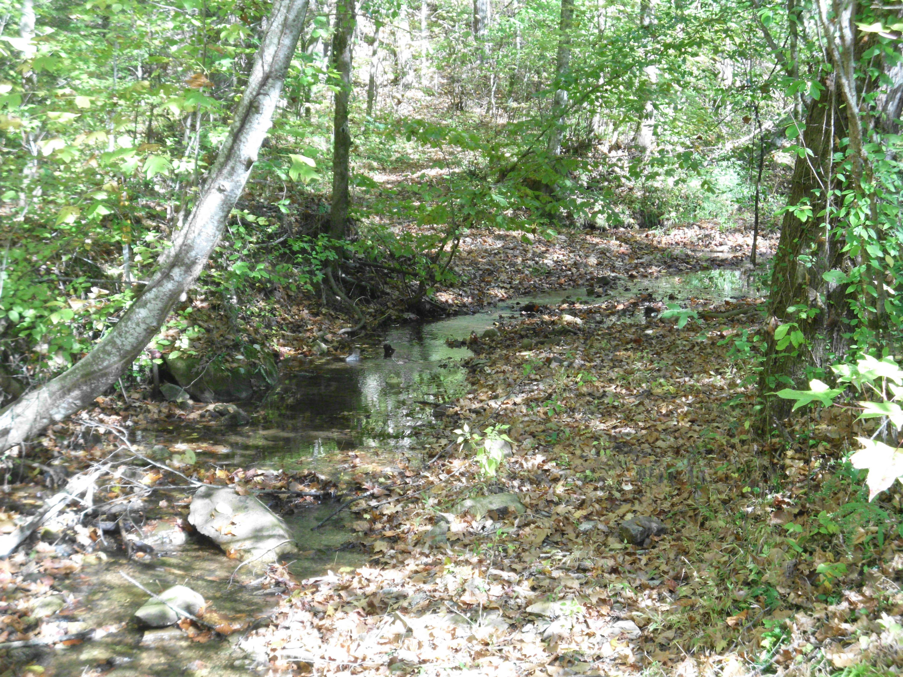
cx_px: 452
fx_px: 1643
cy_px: 338
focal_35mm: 63
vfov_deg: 23.3
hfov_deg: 30.7
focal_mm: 11.31
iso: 200
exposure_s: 1/60
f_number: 4.5
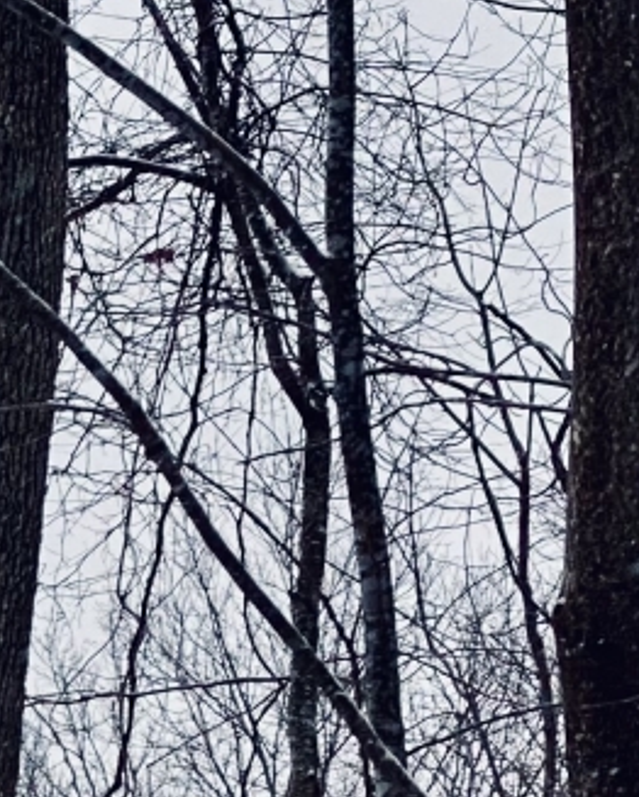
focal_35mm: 248
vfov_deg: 7.7
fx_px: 5857
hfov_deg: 5.9
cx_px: -1017
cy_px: 1163
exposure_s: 1/220
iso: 20
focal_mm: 6
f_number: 2
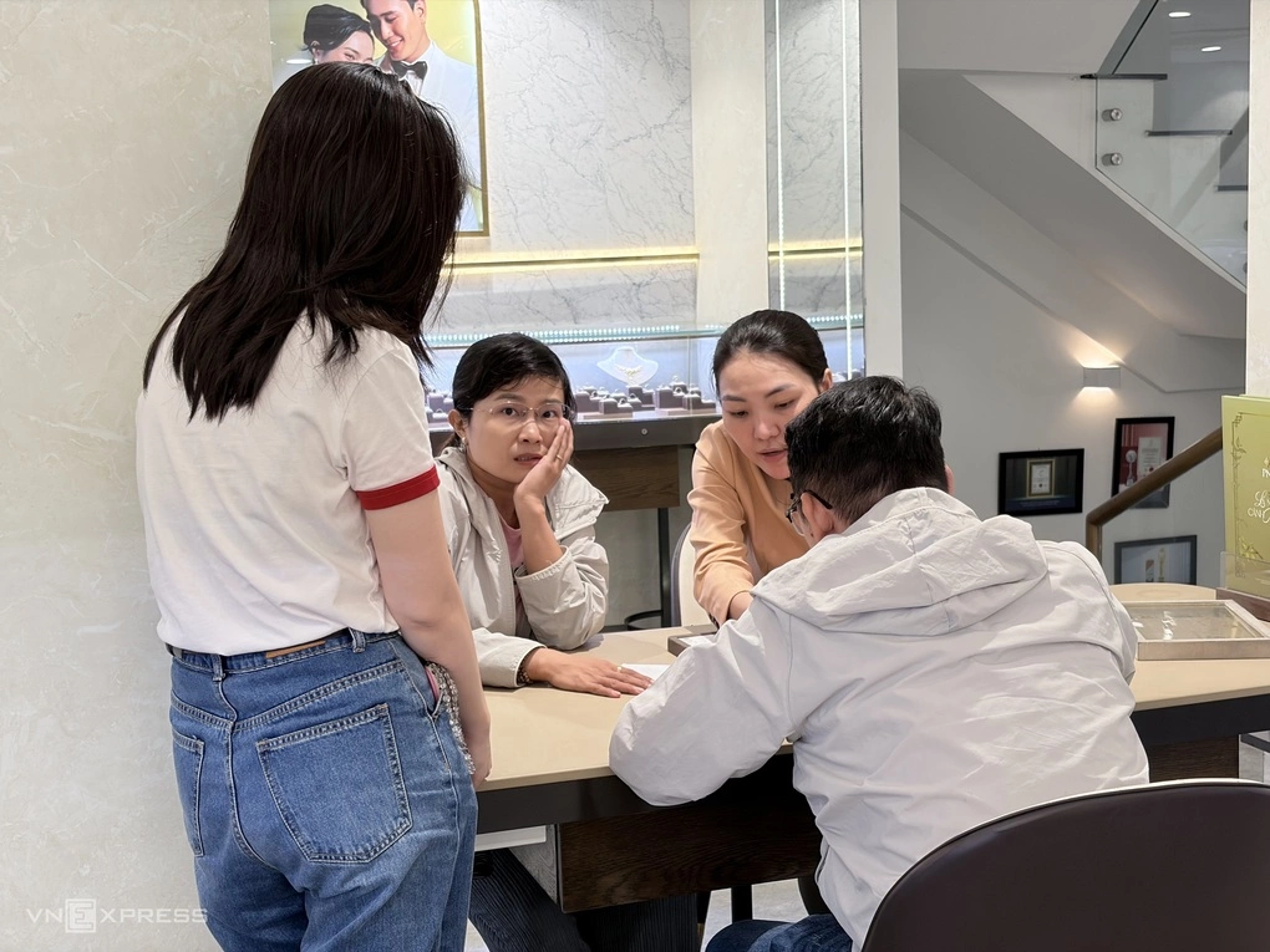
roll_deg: +1.7
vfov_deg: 28.0
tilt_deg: -8.0
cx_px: 635
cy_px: 476
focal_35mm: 52
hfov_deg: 36.8
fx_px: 1908
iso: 50
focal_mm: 5.96
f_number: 1.6
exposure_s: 1/106
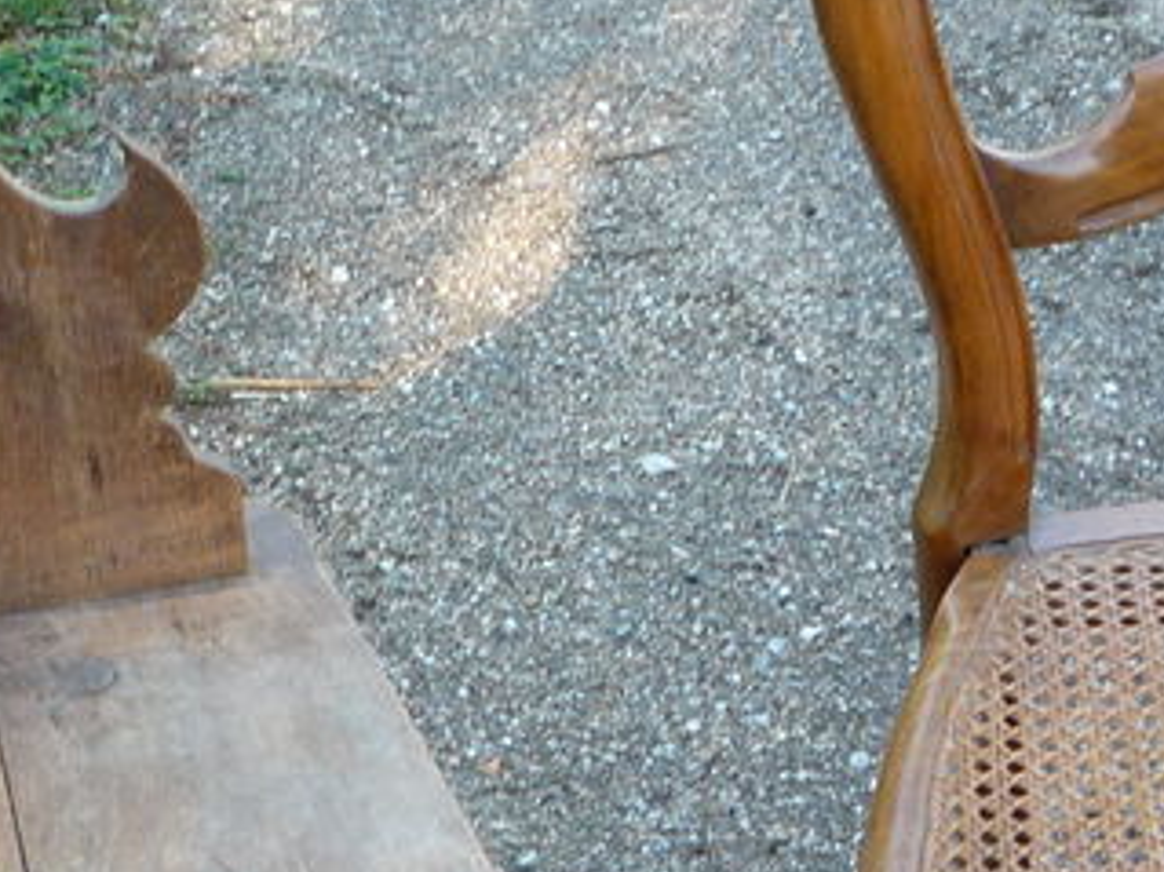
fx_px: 3160
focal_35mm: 94
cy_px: 595
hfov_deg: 20.9
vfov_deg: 15.7
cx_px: 566
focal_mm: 5.2
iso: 100
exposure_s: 1/50
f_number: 3.3
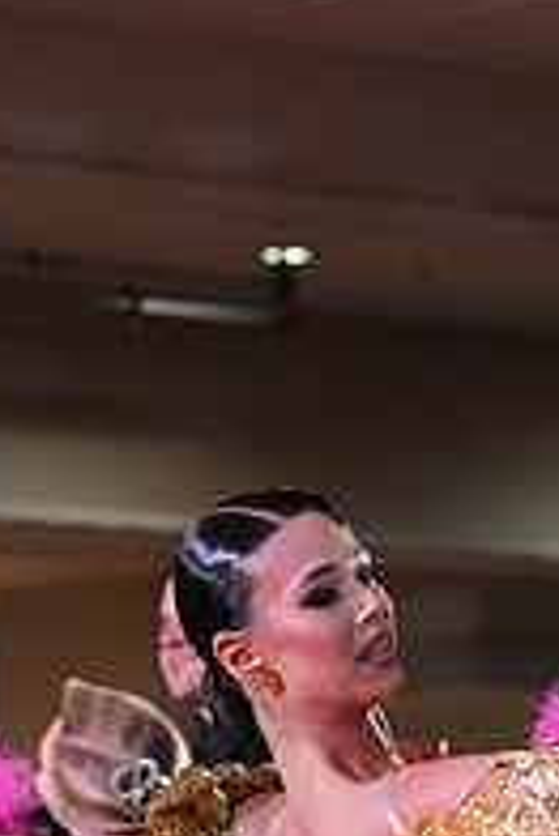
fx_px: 7207
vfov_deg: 6.6
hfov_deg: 4.4
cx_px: 565
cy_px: 1211
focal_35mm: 310
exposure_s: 1/320
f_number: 5.6
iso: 5000
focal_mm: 105
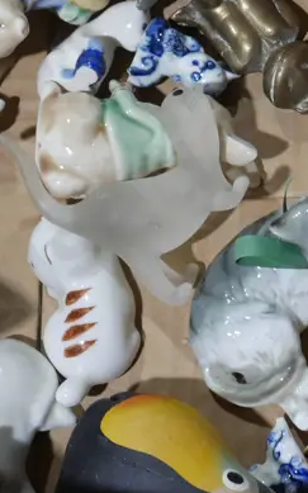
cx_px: 186
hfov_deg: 8.1
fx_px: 2177
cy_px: 169
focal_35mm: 162
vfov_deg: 12.9
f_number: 5.4
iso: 500
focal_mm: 29
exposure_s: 1/60
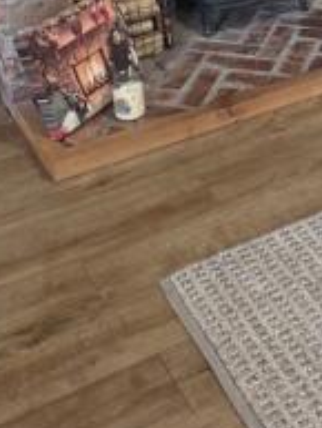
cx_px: 362
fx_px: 855
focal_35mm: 69
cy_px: -2
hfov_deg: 20.3
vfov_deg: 26.6
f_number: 1.9
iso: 400
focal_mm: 2.2
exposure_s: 1/50
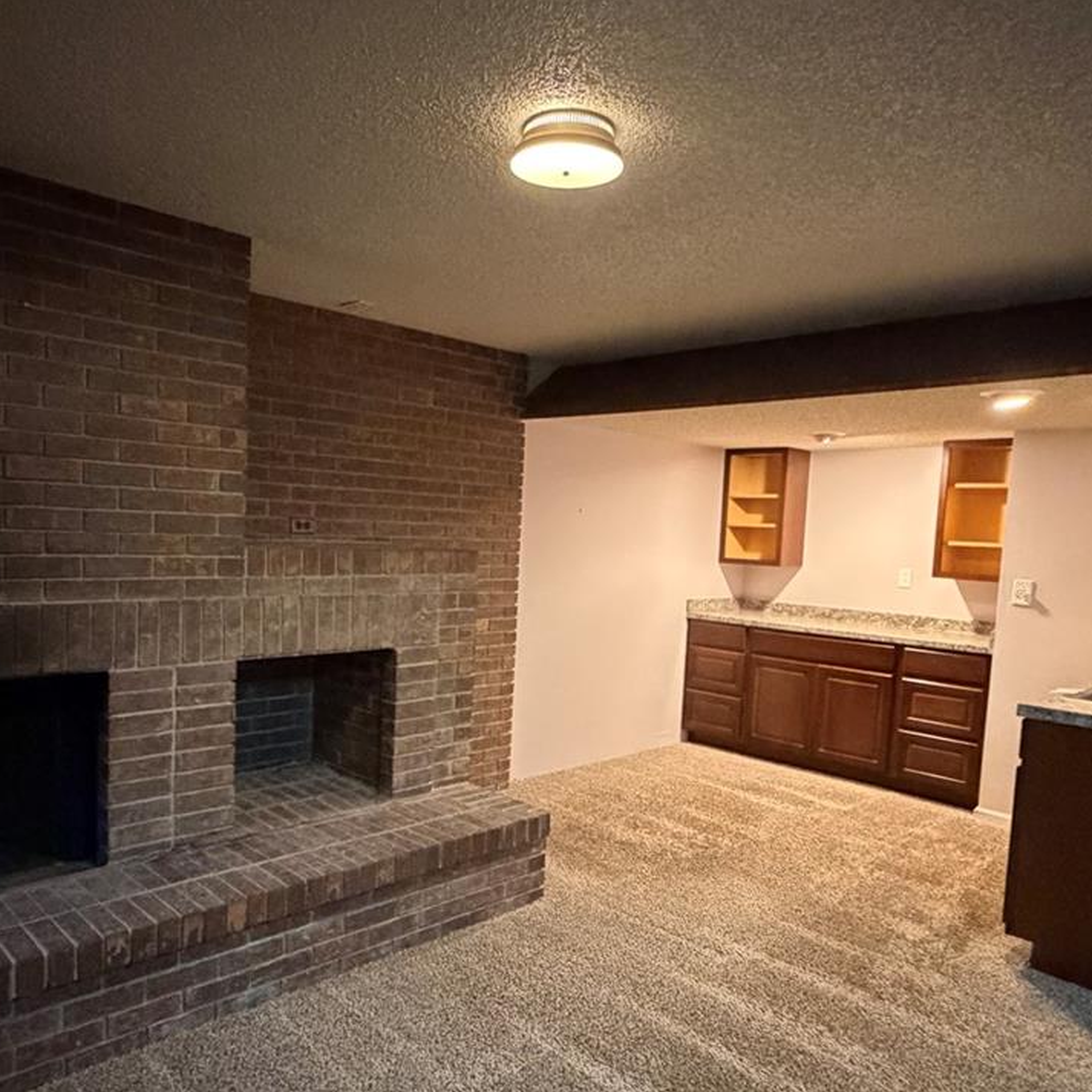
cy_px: 600
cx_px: 490
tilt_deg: -4.5
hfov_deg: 62.8
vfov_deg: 62.8
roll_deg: -2.1
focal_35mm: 25
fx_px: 892
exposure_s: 1/40
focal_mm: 2.22
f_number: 2.2
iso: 1600
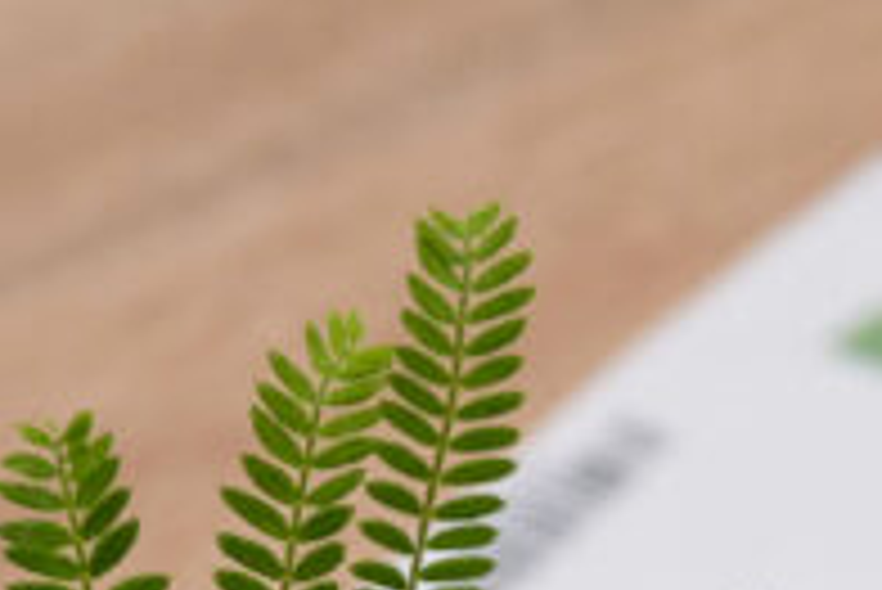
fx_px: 8973
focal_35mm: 366
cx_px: 1076
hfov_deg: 5.6
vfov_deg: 3.7
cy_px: 1464
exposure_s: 1/250
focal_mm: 70
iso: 400
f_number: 4.5
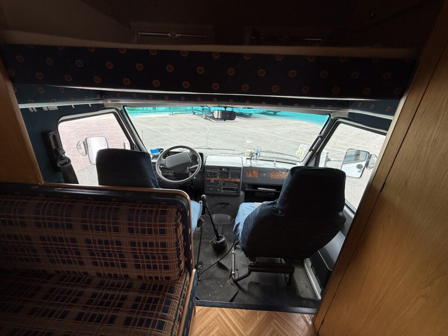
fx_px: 181
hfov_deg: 102.1
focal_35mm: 14
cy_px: 168
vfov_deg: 85.7
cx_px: 224
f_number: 2.2
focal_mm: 2.22
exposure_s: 1/207
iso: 50
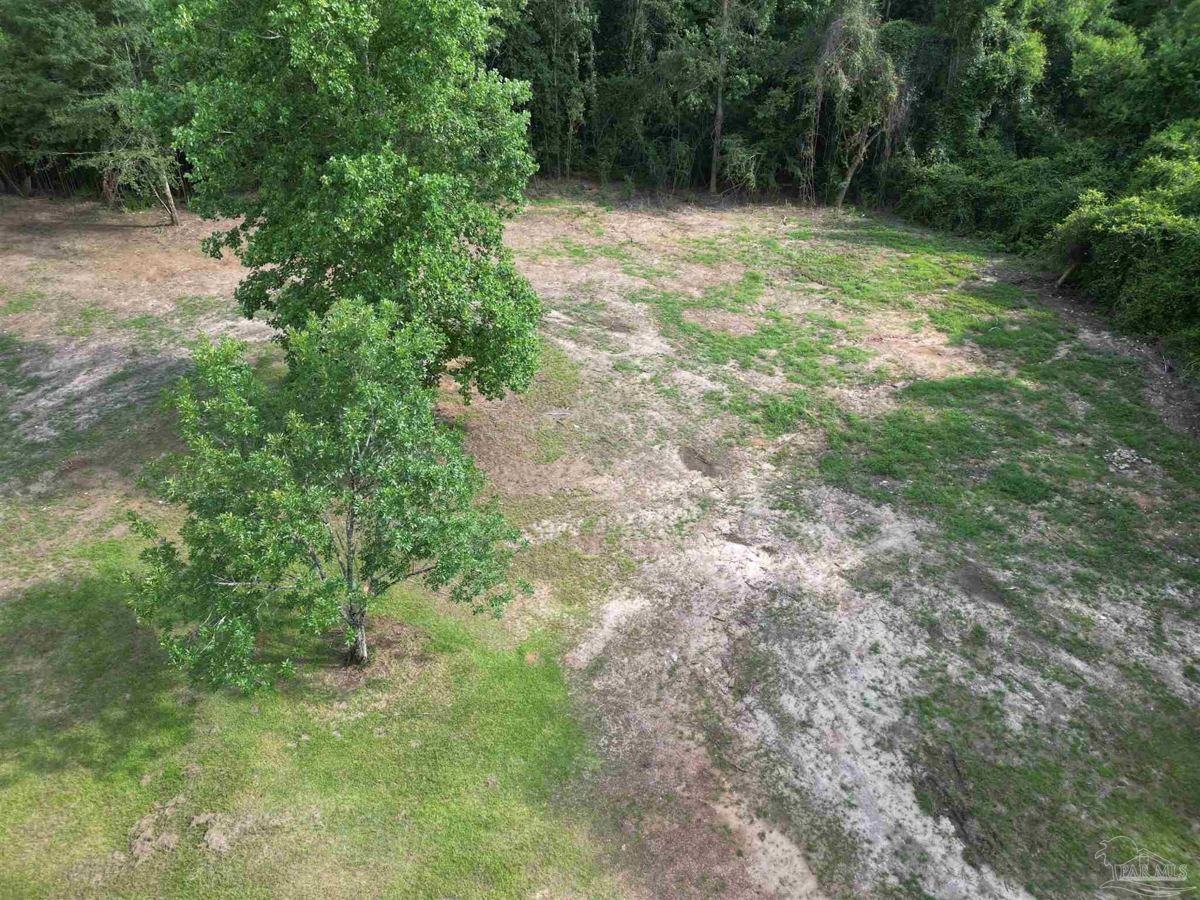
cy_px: 450
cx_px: 600
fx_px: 832
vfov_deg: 56.8
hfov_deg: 71.6
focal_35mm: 24
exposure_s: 1/400
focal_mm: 6.72
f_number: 1.7
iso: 100
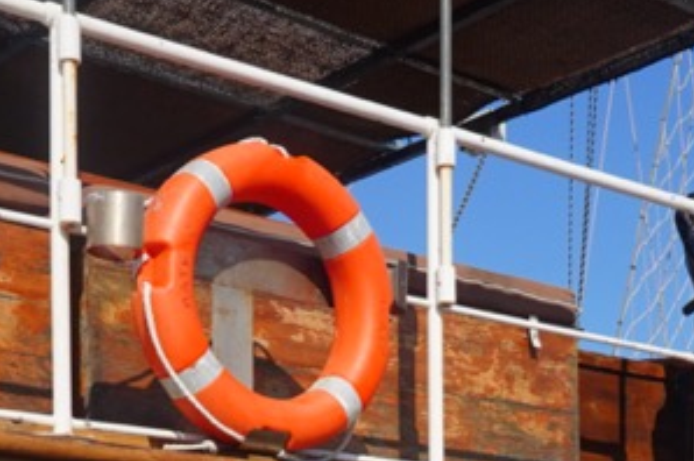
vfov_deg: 14.1
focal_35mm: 86
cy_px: 828
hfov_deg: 23.7
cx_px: 366
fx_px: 1656
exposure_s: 1/2000
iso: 800
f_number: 8
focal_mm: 20
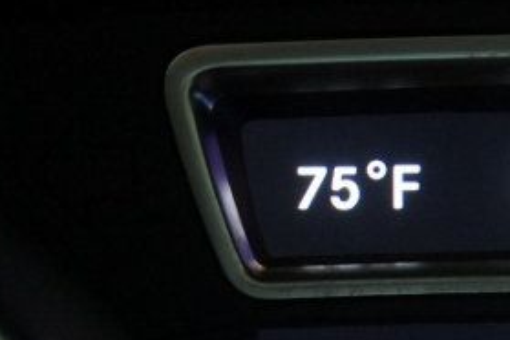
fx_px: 2181
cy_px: 407
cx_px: 336
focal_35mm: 154
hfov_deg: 13.3
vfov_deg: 8.8
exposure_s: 1/50
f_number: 4
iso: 1600
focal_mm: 28
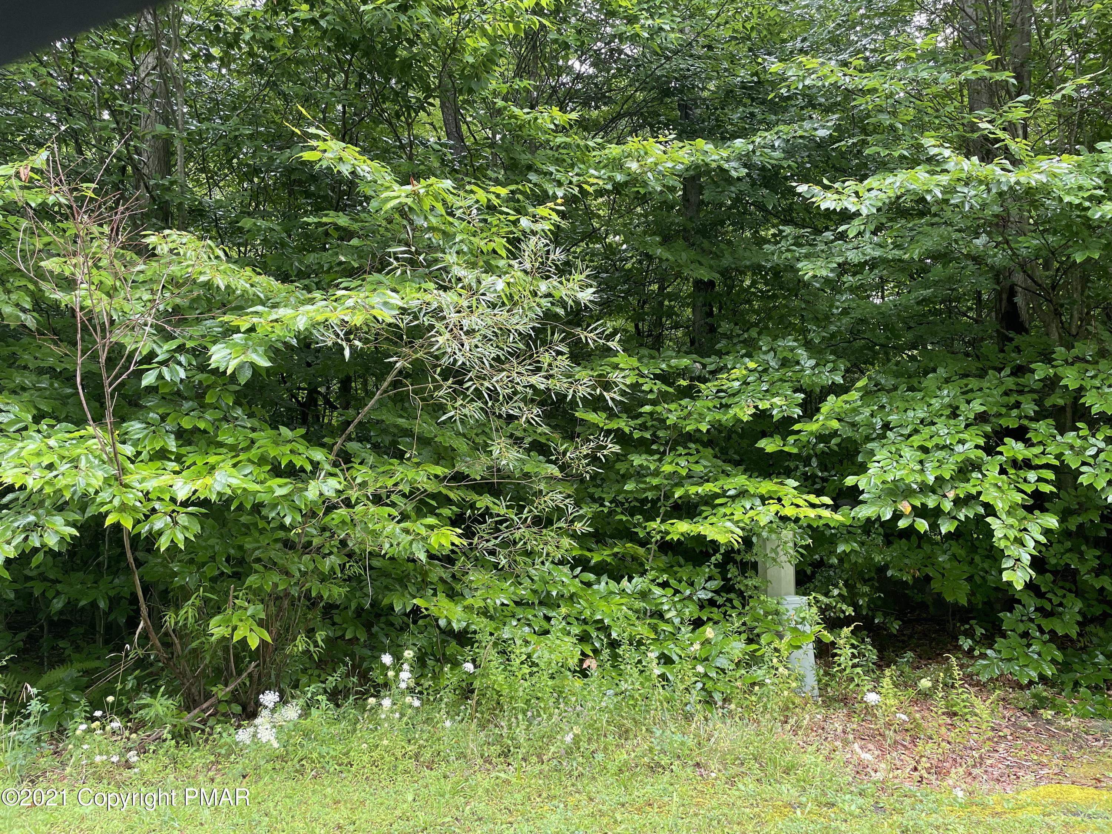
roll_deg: +1.1
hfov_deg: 67.3
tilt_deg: +3.6
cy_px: 417
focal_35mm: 26
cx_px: 556
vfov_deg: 53.1
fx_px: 835
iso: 80
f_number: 1.6
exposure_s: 1/121
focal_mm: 4.2
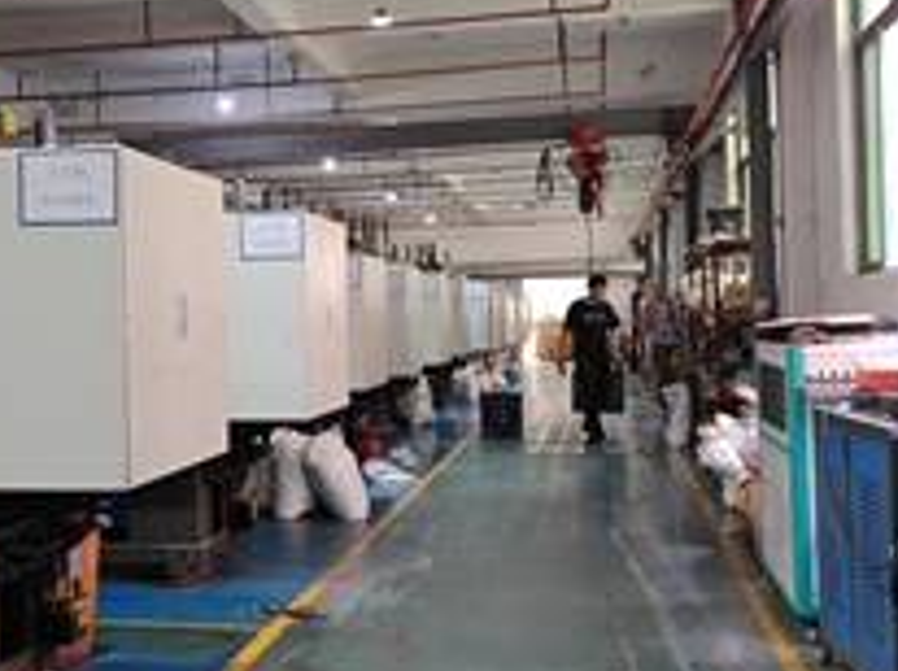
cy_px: 349
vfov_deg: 25.2
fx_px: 1503
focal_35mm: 58
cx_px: 198
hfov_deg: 32.5
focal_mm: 8.29
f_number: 1.59
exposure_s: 1/50
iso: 400
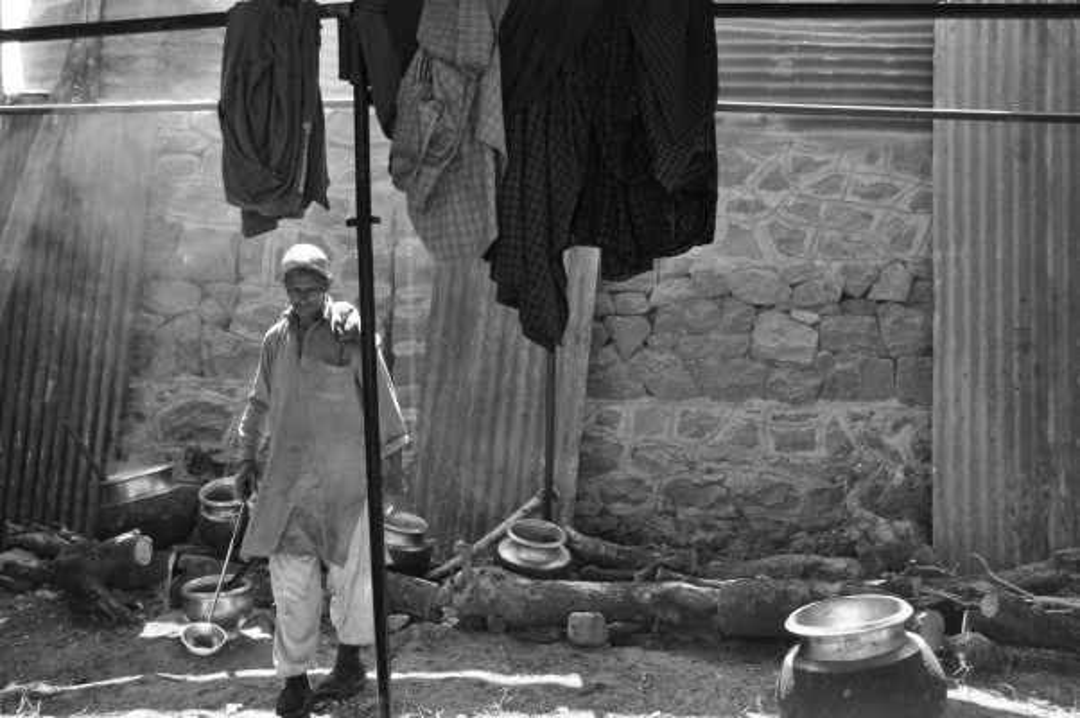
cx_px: 540
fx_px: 1528
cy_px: 359
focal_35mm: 51
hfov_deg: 38.9
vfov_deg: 26.4
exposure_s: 1/125
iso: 320
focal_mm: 34
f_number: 5.6
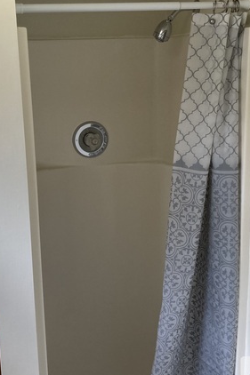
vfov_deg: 42.7
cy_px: 170
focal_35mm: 46
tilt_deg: -12.3
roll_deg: +2.3
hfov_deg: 29.1
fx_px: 480
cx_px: 88
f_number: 1.8
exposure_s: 1/120
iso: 80
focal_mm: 3.99
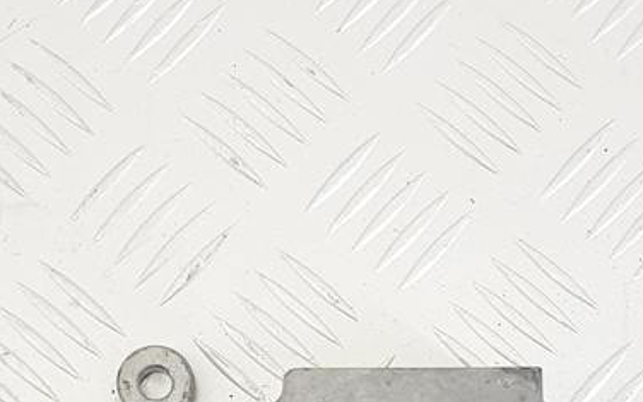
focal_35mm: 75
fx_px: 1314
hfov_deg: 27.5
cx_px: 339
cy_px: 541
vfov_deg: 16.3
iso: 64
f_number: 1.7
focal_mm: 4.2
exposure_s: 1/100
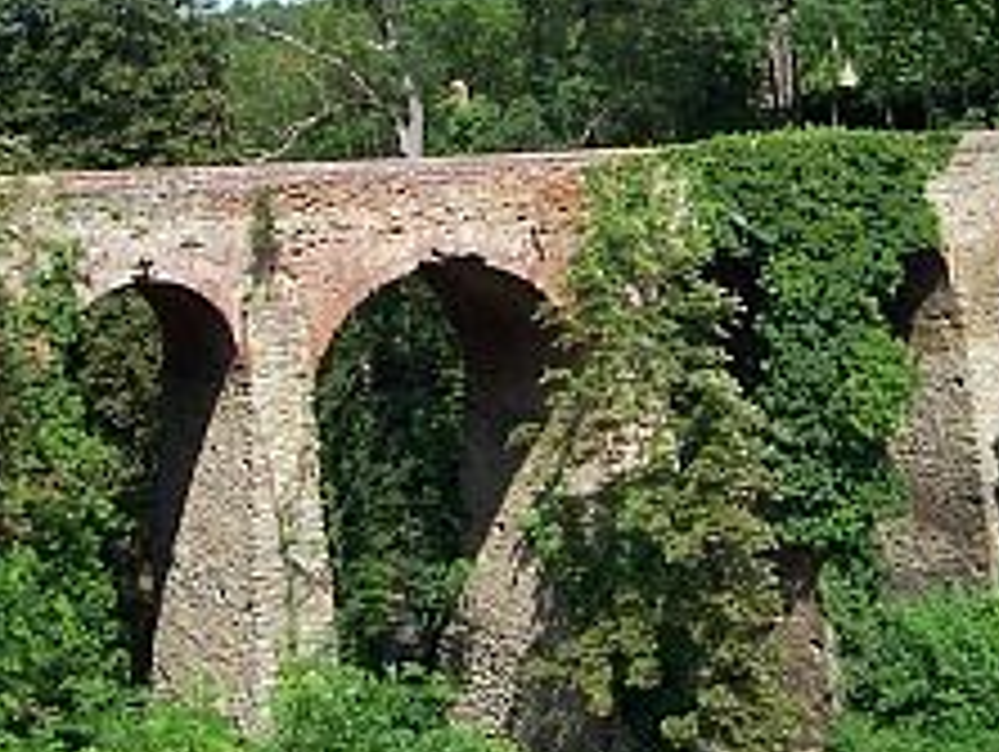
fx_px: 1993
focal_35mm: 69
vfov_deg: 20.7
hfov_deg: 28.1
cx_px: 572
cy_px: 23
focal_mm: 5.6
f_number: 5.6
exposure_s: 1/350
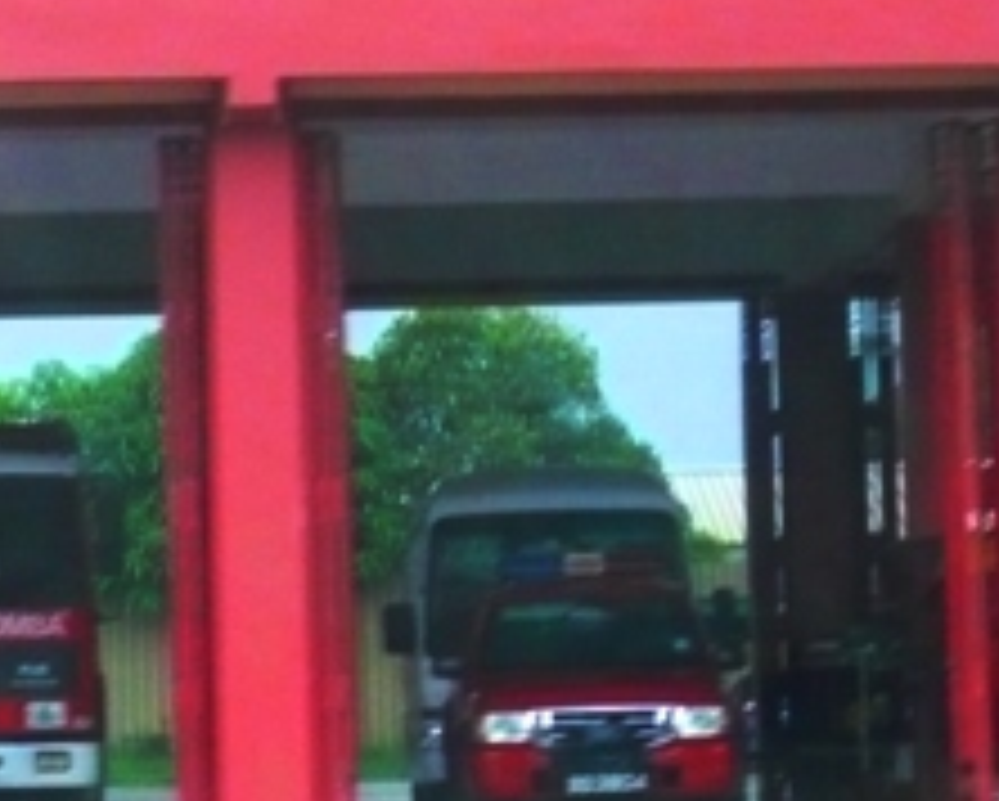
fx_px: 6570
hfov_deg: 8.7
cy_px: 414
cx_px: 306
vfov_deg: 7.0
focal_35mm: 222
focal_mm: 13
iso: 640
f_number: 4.3
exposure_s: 1/125
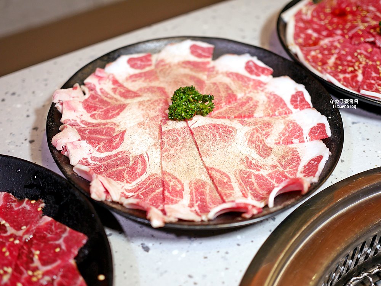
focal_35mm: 50
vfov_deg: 29.1
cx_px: 190
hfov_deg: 38.2
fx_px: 551
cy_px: 143
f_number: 1.8
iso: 200
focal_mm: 25
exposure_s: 1/125
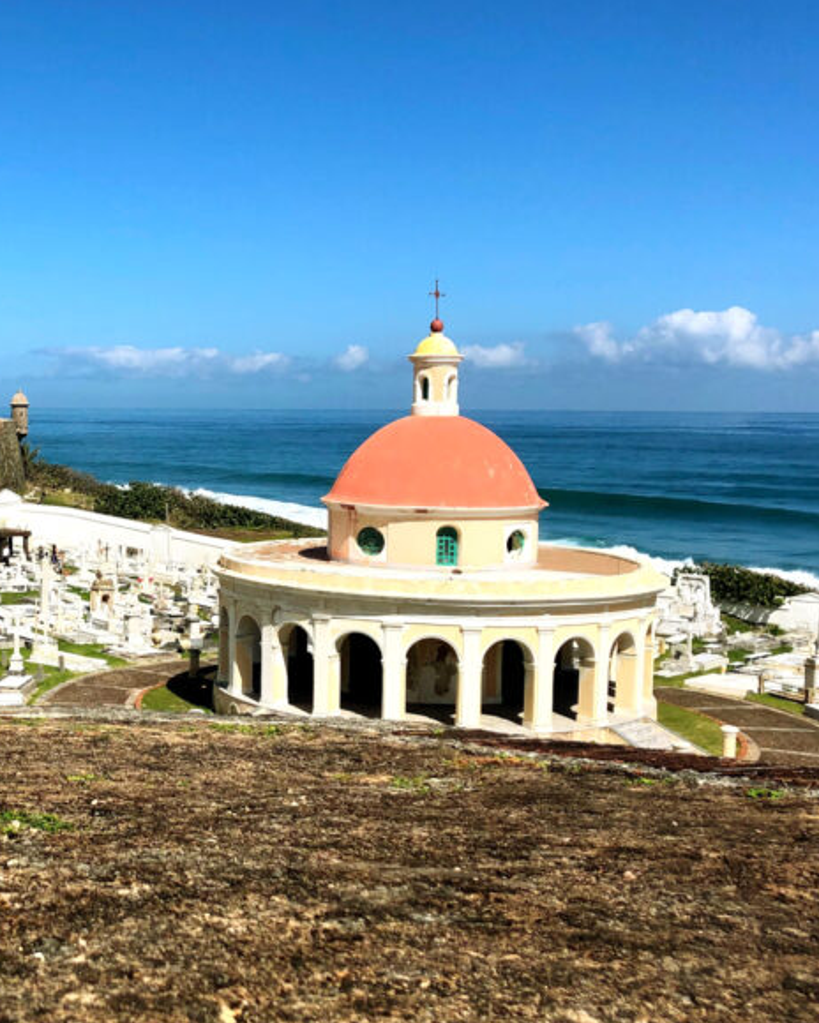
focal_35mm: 50
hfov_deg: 29.0
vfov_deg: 37.3
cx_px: 72
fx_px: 1515
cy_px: 520
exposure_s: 1/4000
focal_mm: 3.99
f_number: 1.8
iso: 20
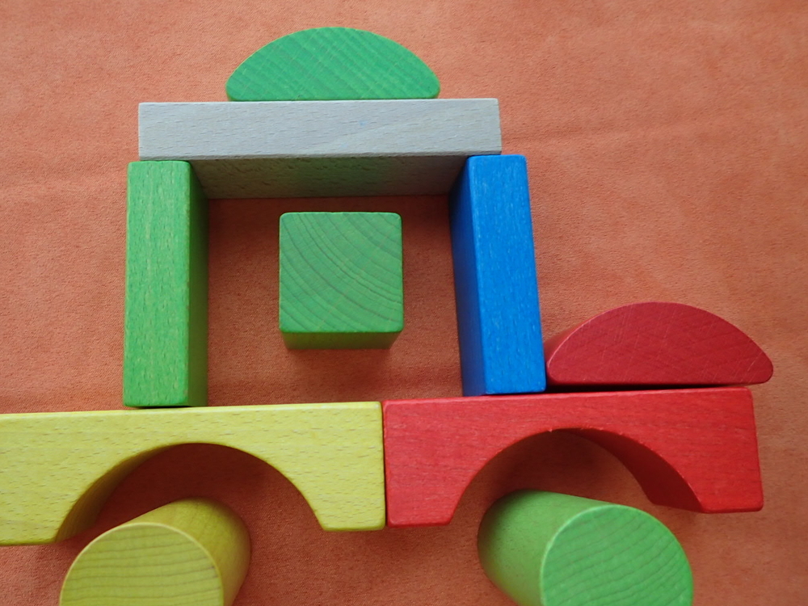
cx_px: 358
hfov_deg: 59.8
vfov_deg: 46.6
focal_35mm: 30
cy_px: 351
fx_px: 700
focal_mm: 4.5
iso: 125
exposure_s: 1/60
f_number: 2
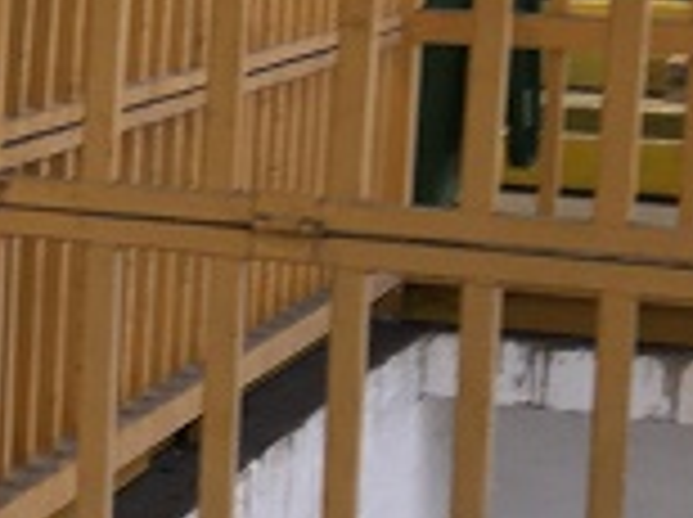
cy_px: 167
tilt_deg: -7.1
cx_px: -968
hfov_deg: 11.0
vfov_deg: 9.8
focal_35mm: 151
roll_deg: -0.4
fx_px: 3018
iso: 25
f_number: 2.2
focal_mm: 4.15
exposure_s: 1/50
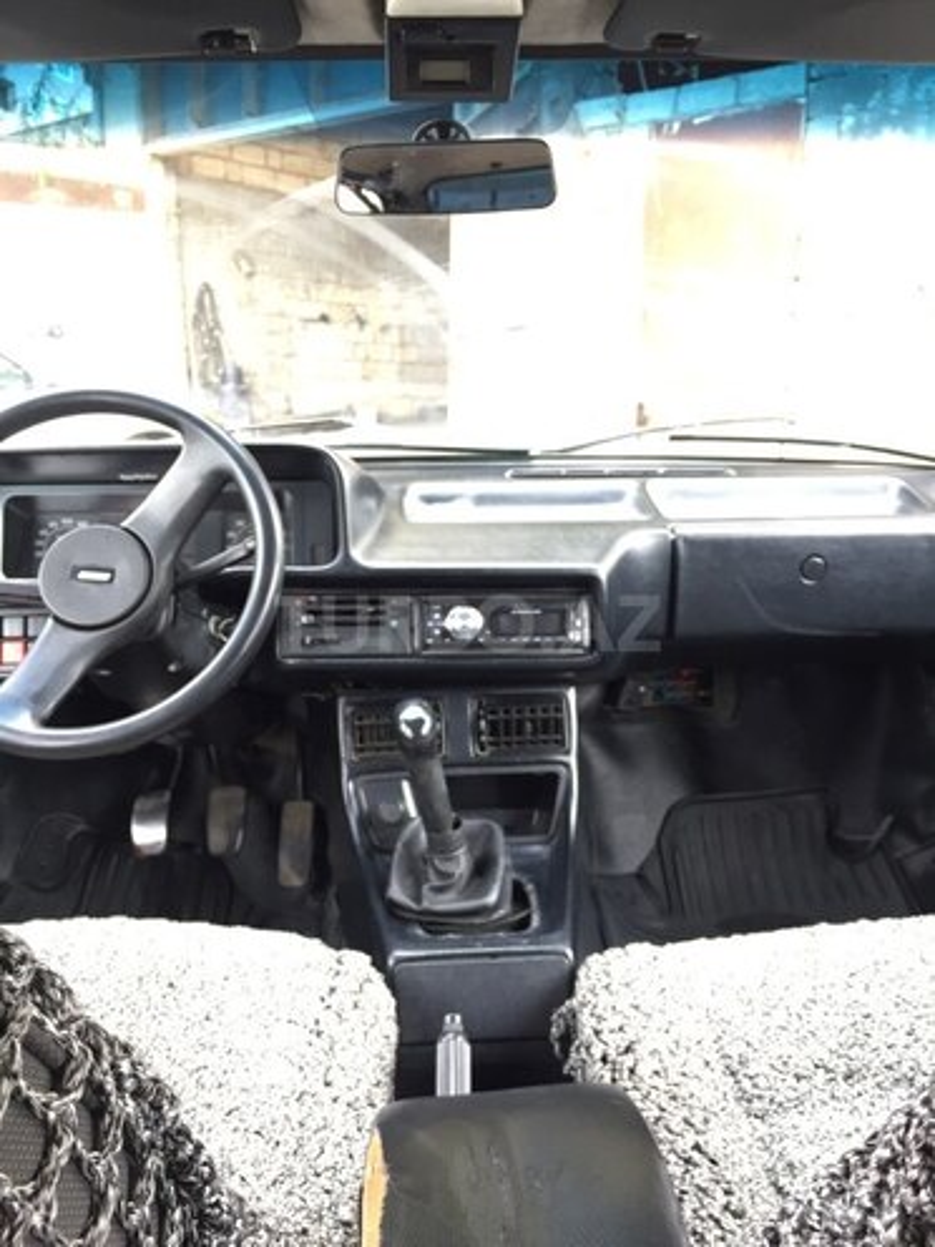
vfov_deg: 61.7
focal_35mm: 29
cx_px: 468
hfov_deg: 48.2
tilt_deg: -12.4
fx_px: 1044
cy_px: 624
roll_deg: -0.8
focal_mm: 4.15
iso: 80
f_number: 2.2
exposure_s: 1/33
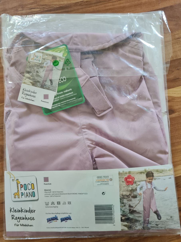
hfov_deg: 53.0
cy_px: 121
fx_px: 181
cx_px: 90
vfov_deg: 67.3
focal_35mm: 26
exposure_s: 1/50
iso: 200
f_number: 1.8
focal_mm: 5.4
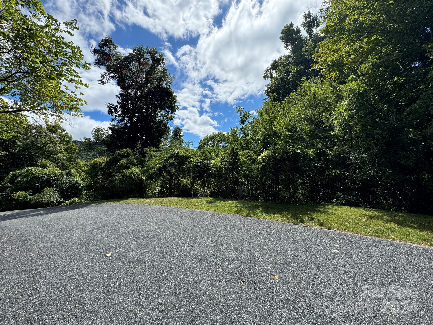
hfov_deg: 102.1
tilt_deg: +2.8
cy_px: 162
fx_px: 175
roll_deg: +0.3
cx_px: 216
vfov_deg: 85.7
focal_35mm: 14
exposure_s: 1/1789
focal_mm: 2.22
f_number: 2.2
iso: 50
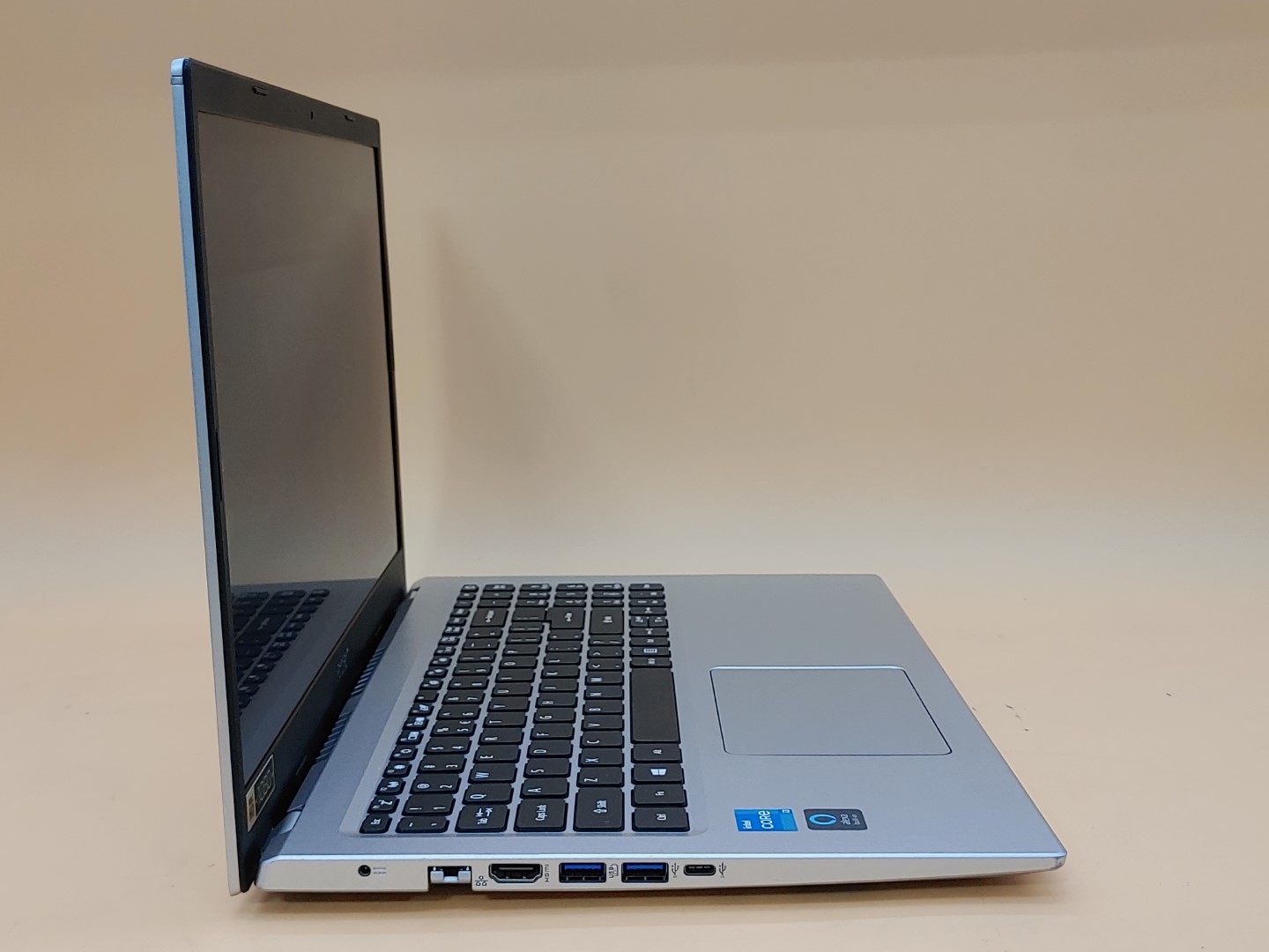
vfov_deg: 32.9
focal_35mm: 44
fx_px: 1613
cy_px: 476
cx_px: 634
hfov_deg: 42.9
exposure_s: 1/70
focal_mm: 4.36
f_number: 1.8
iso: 50
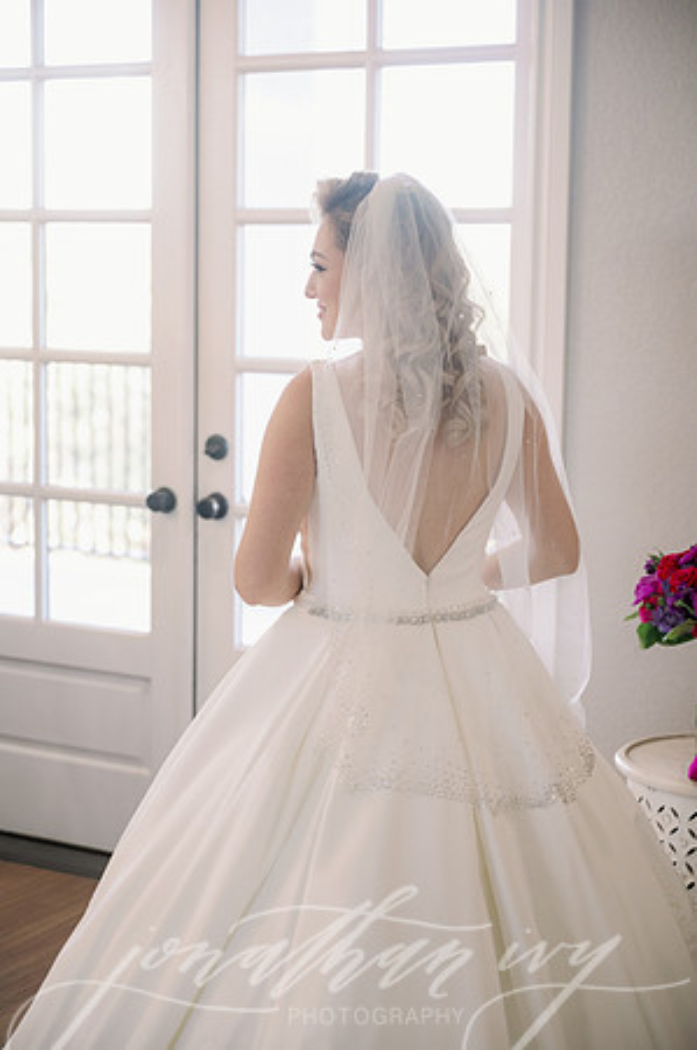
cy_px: 525
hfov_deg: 21.5
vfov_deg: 31.9
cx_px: 348
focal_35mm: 63
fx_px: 1834
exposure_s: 1/320
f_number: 2.8
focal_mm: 63
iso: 1600
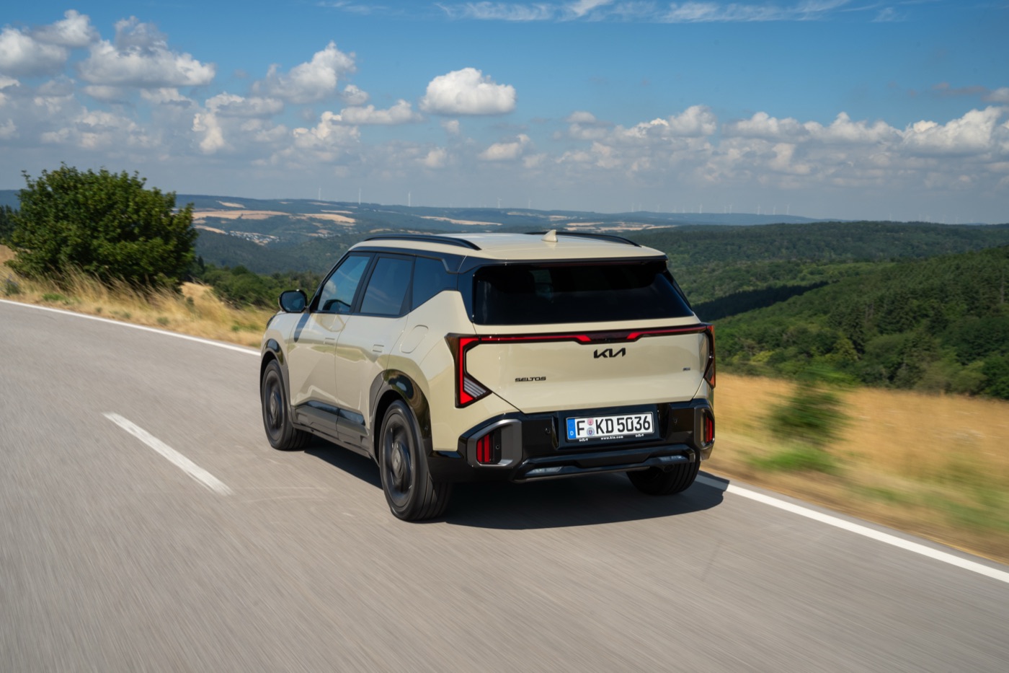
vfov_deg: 28.1
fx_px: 1345
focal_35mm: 48
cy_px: 336
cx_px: 504
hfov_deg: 41.1
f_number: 18
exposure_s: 1/30
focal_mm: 48
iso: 100
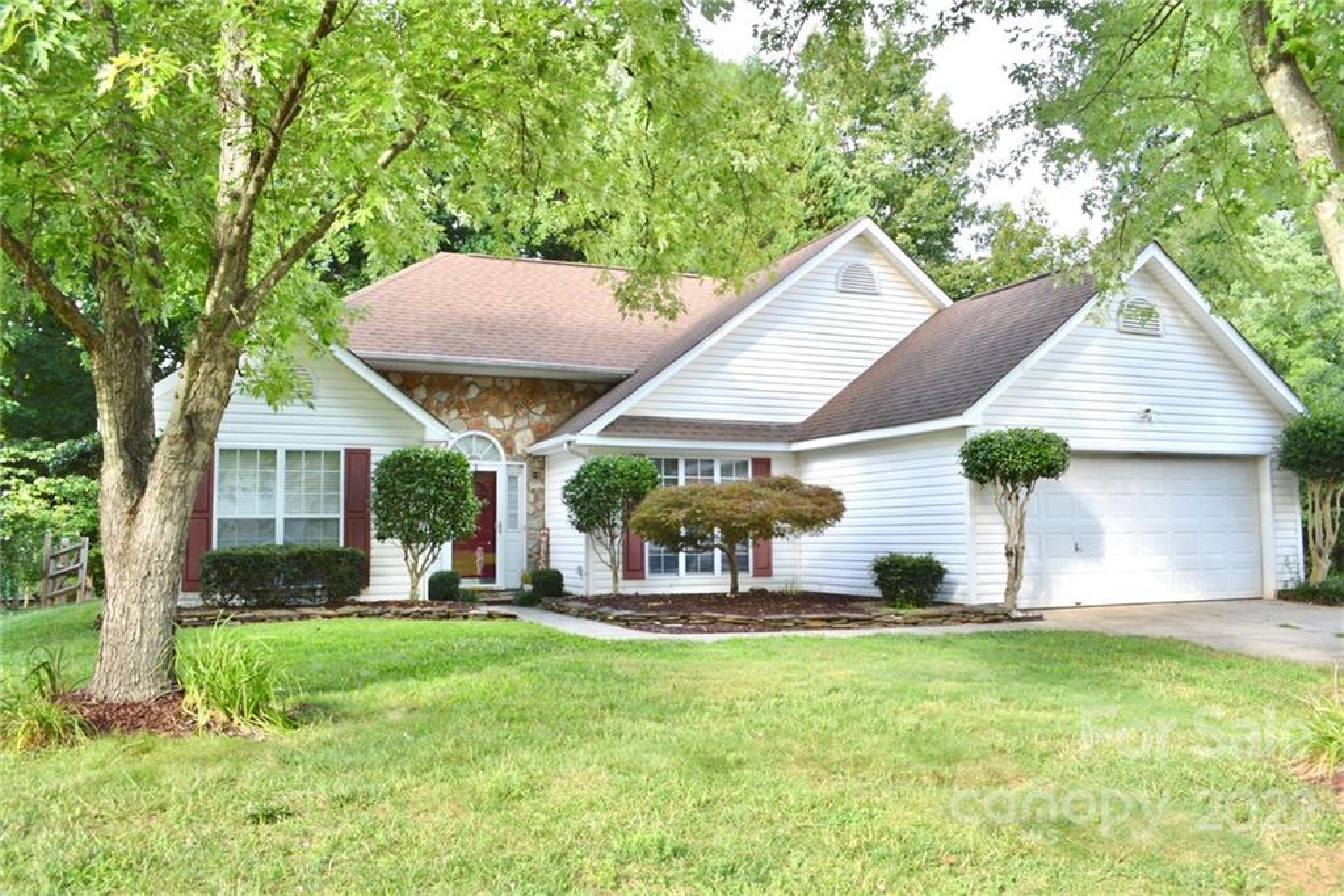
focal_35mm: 27
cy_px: 448
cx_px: 672
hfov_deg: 67.4
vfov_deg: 47.9
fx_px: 1008
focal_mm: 18
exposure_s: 1/100
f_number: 7.1
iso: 200
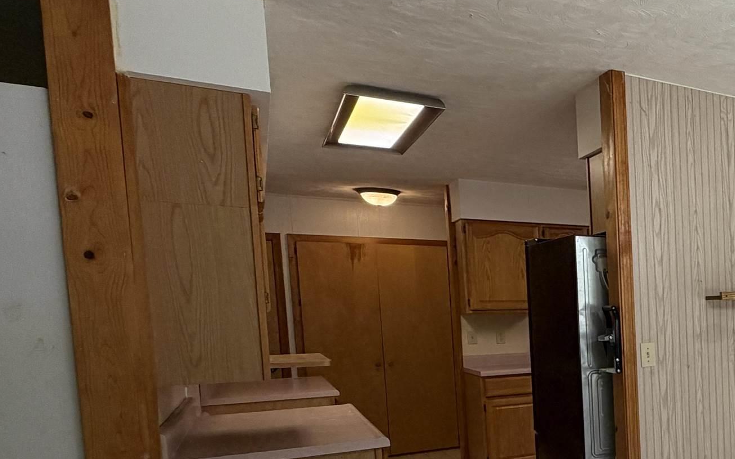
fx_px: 701
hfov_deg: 40.9
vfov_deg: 35.2
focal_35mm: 35
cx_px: 857
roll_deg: +1.0
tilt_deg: -5.0
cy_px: 361
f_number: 2.2
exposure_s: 1/120
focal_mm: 2.22
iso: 125
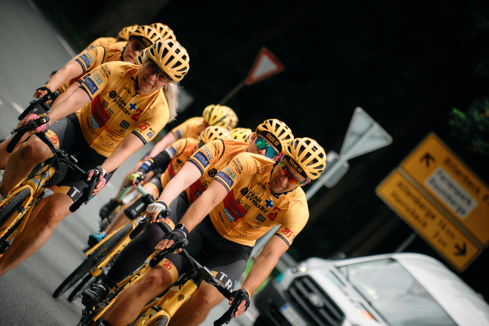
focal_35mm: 285
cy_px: 163
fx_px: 3871
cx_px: 244
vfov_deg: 4.8
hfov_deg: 7.2
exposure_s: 1/2000
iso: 3200
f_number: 4.8
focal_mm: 190.3
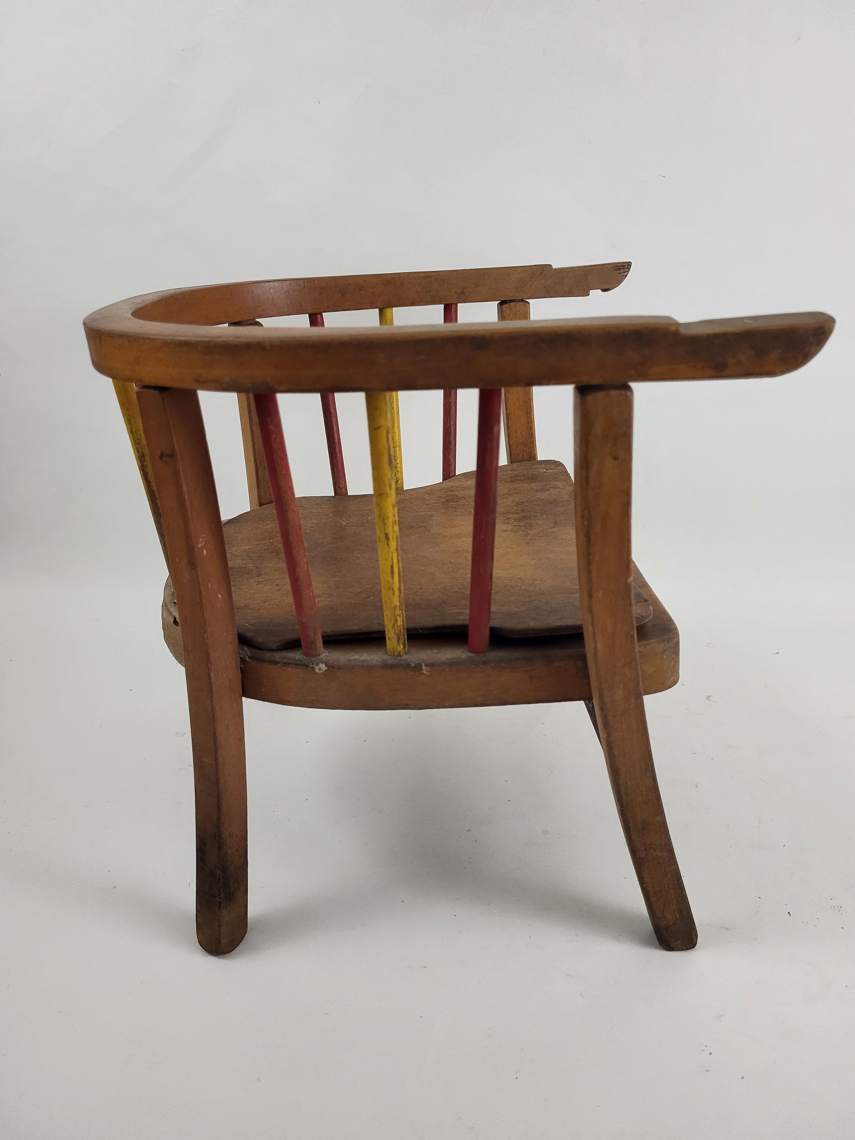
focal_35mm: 26
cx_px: 428
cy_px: 570
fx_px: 856
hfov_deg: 53.1
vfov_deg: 67.3
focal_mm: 5.4
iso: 320
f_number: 1.8
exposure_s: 1/100
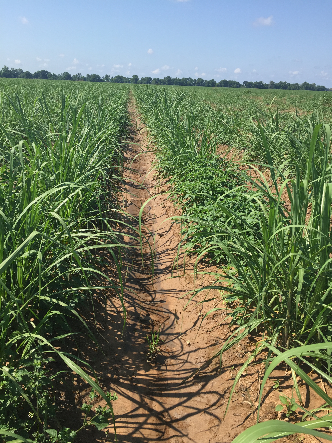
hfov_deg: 48.2
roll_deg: -1.4
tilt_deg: -18.4
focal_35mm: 29
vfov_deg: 61.7
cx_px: 166
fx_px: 371
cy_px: 222
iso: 32
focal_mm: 4.15
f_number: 2.2
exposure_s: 1/1647
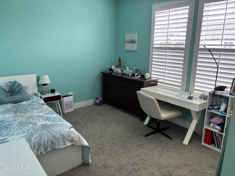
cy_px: 88
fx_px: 177
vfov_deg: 53.1
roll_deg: -1.4
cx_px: 118
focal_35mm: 26
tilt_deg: -13.2
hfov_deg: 67.3
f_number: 1.6
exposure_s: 1/120
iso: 100
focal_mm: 5.96
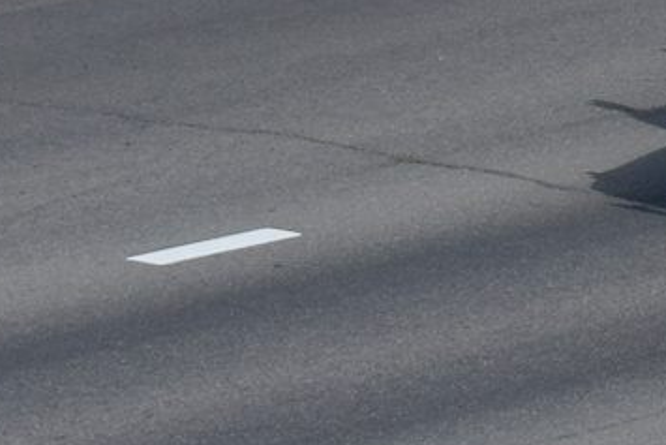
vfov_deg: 4.9
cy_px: -285
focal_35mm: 279
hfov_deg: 7.2
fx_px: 5158
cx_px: 1099
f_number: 6.3
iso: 200
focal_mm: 55
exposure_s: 1/1250
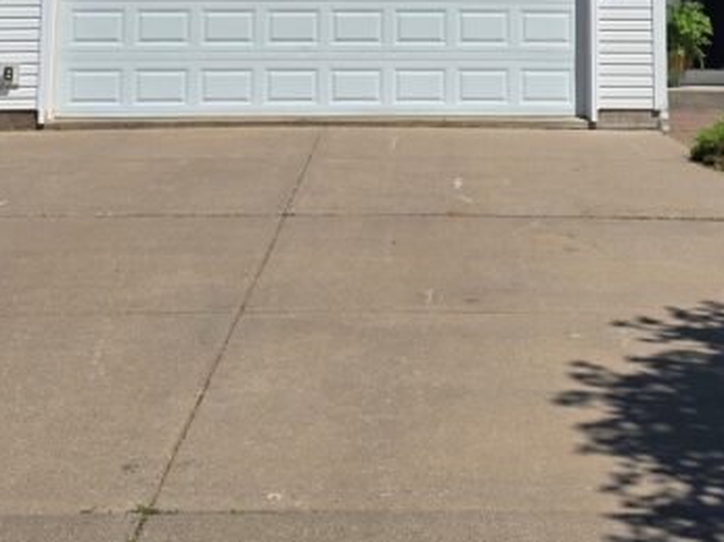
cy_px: -146
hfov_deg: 27.2
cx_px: 507
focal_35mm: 71
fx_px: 1484
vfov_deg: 19.3
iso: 12
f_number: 1.7
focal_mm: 6.3
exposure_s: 1/1262
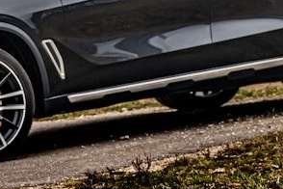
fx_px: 4276
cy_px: -42
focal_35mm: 544
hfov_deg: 3.8
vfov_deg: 2.5
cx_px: 85
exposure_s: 1/250
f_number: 5
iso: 640
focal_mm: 156
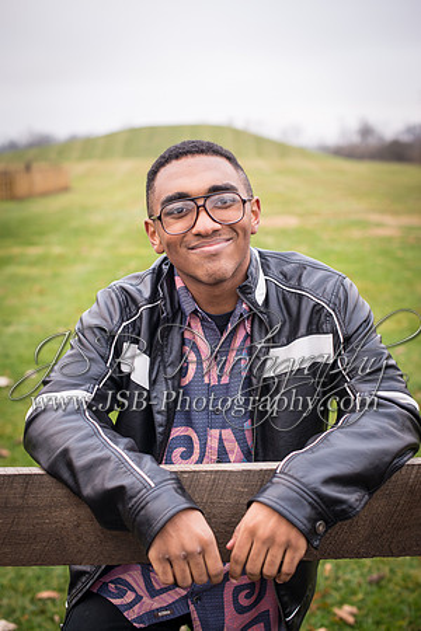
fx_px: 877
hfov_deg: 27.0
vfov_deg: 39.6
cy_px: 316
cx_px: 210
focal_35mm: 50
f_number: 2.8
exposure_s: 1/50
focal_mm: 50
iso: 200
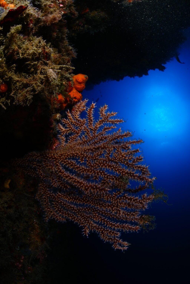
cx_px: 95
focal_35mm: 15
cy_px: 142
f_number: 22
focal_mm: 15
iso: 100
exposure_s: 1/125
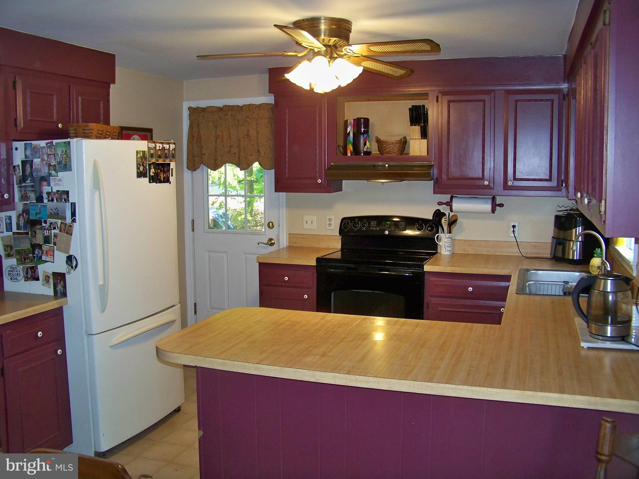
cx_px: 320
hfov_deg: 55.4
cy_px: 240
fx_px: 609
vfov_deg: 42.9
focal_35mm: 33
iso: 200
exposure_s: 1/30
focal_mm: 5.85
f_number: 2.8
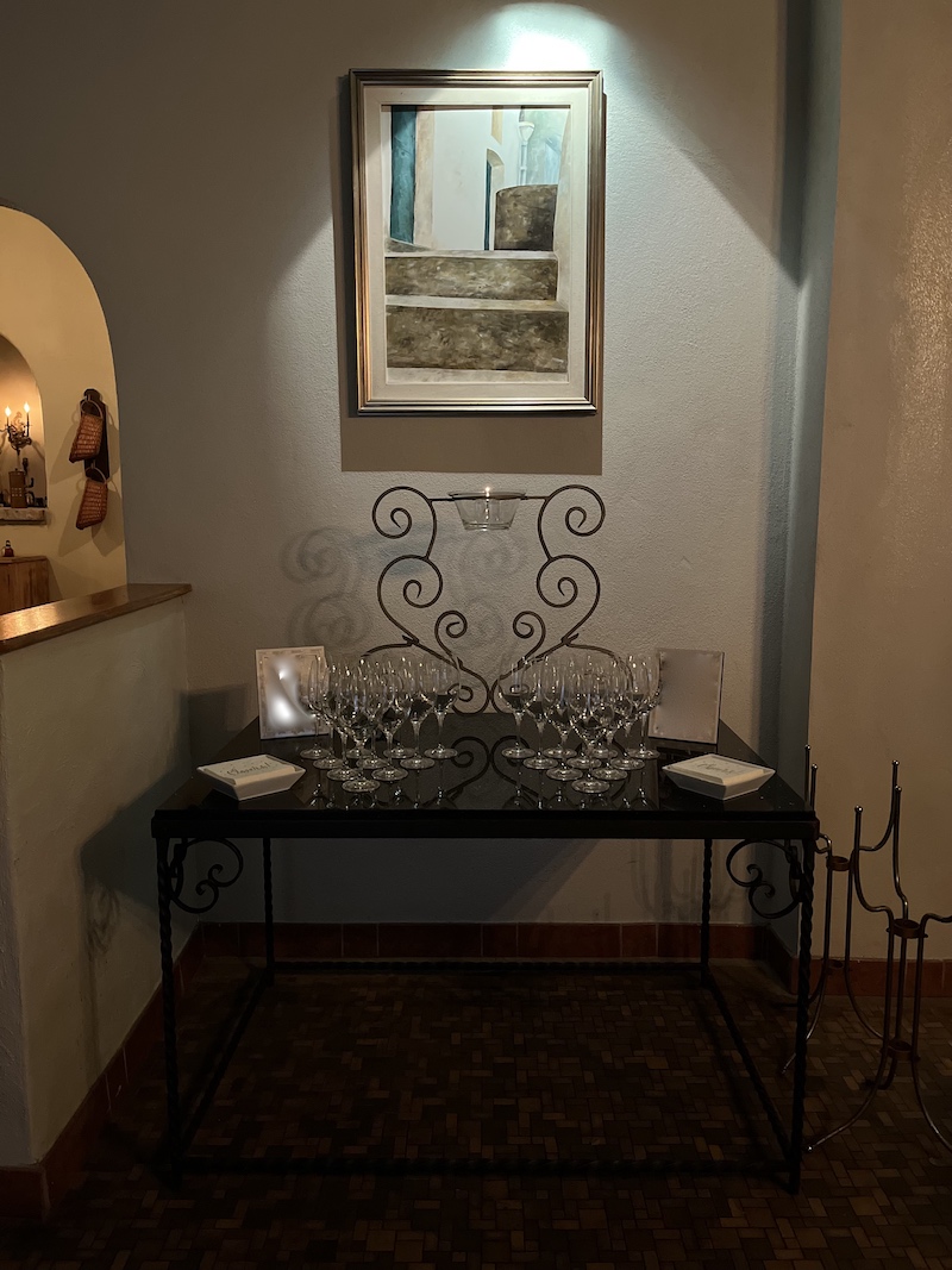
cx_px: 476
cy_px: 635
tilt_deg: -8.8
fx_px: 954
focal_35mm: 26
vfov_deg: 67.3
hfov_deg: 53.1
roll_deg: +0.5
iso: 640
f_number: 1.6
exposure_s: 1/30
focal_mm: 5.1
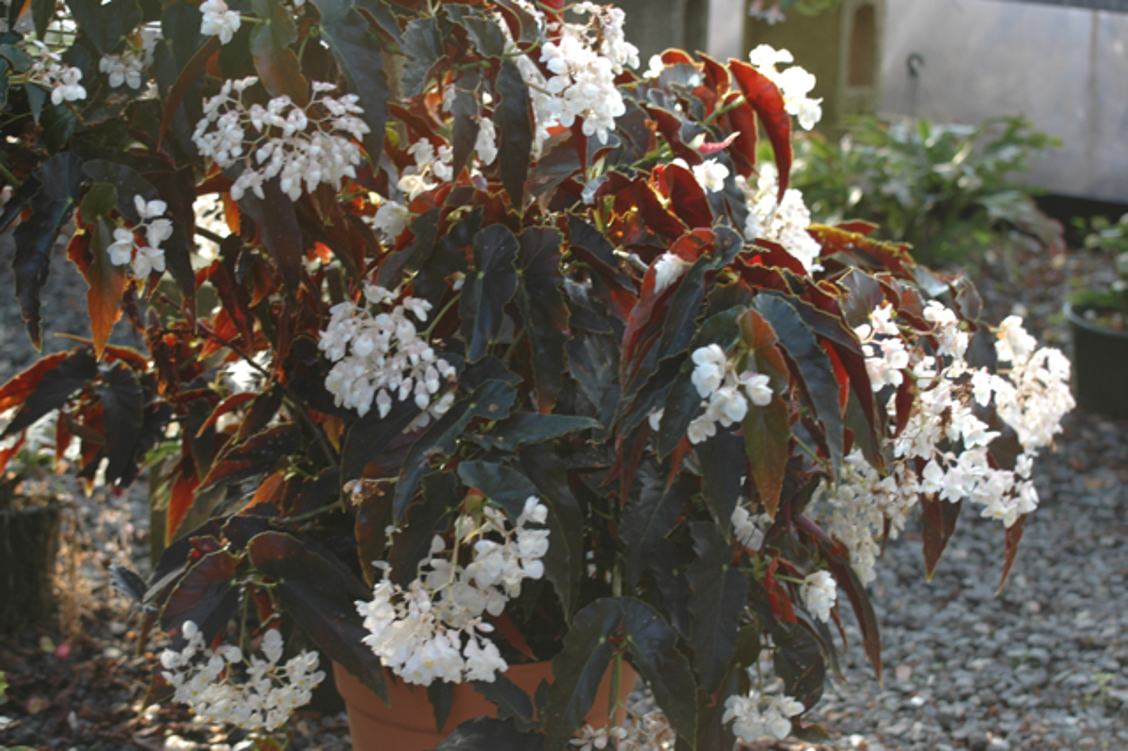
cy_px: 376
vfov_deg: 13.0
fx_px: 3288
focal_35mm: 105
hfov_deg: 19.5
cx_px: 564
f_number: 4.5
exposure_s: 1/25
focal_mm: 70
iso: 200
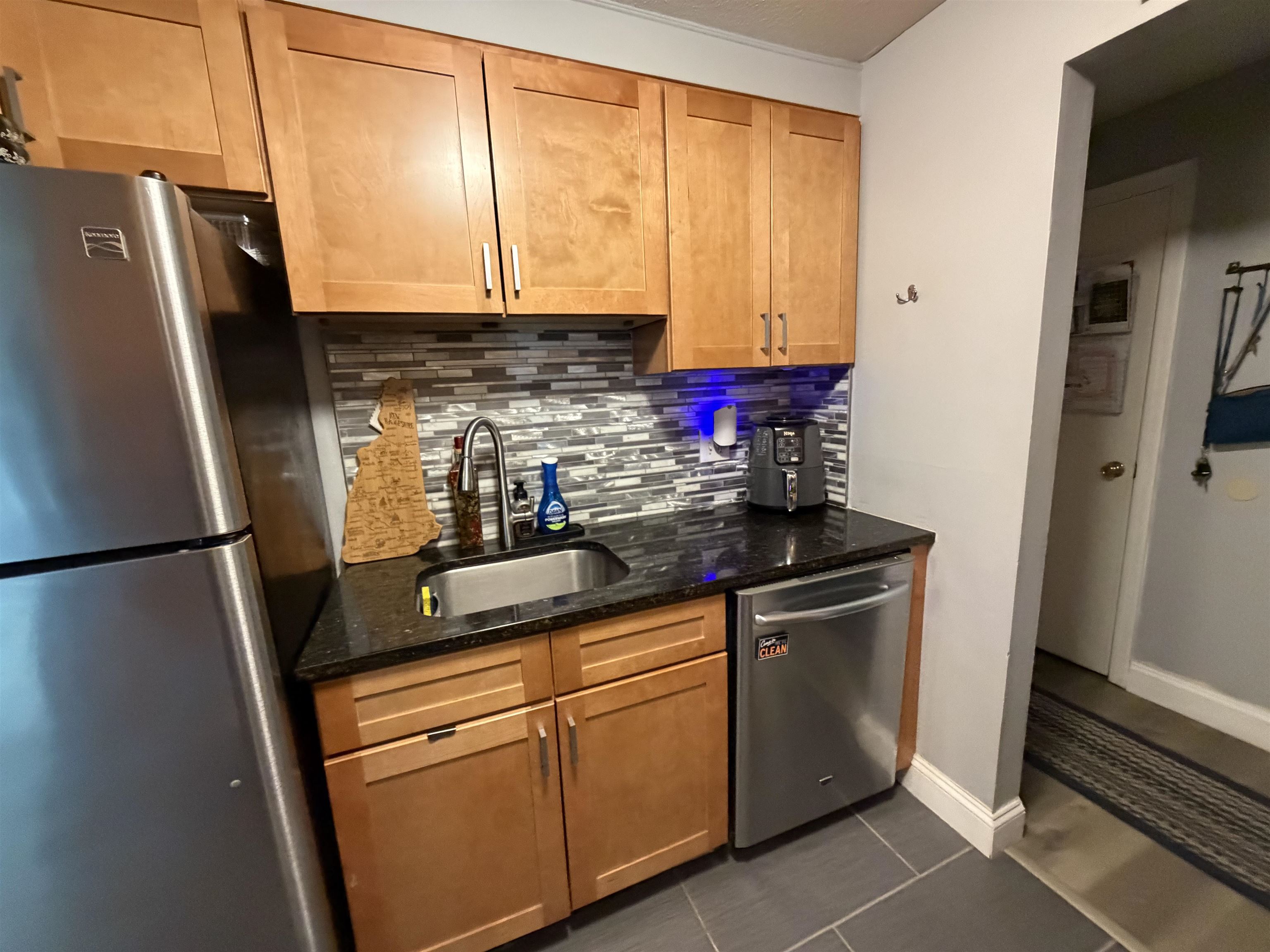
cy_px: 476
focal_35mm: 14
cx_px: 635
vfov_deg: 85.7
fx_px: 514
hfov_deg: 102.1
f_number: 2.2
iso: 800
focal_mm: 2.22
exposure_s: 1/60
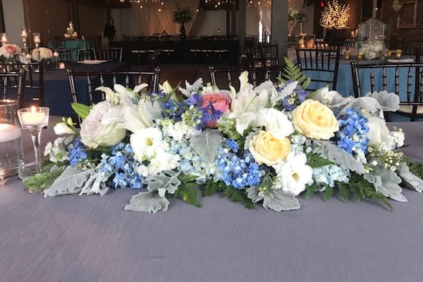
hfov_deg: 55.8
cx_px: 213
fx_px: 399
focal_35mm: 34
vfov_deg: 38.8
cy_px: 121
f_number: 1.8
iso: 40
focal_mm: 4
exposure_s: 1/30
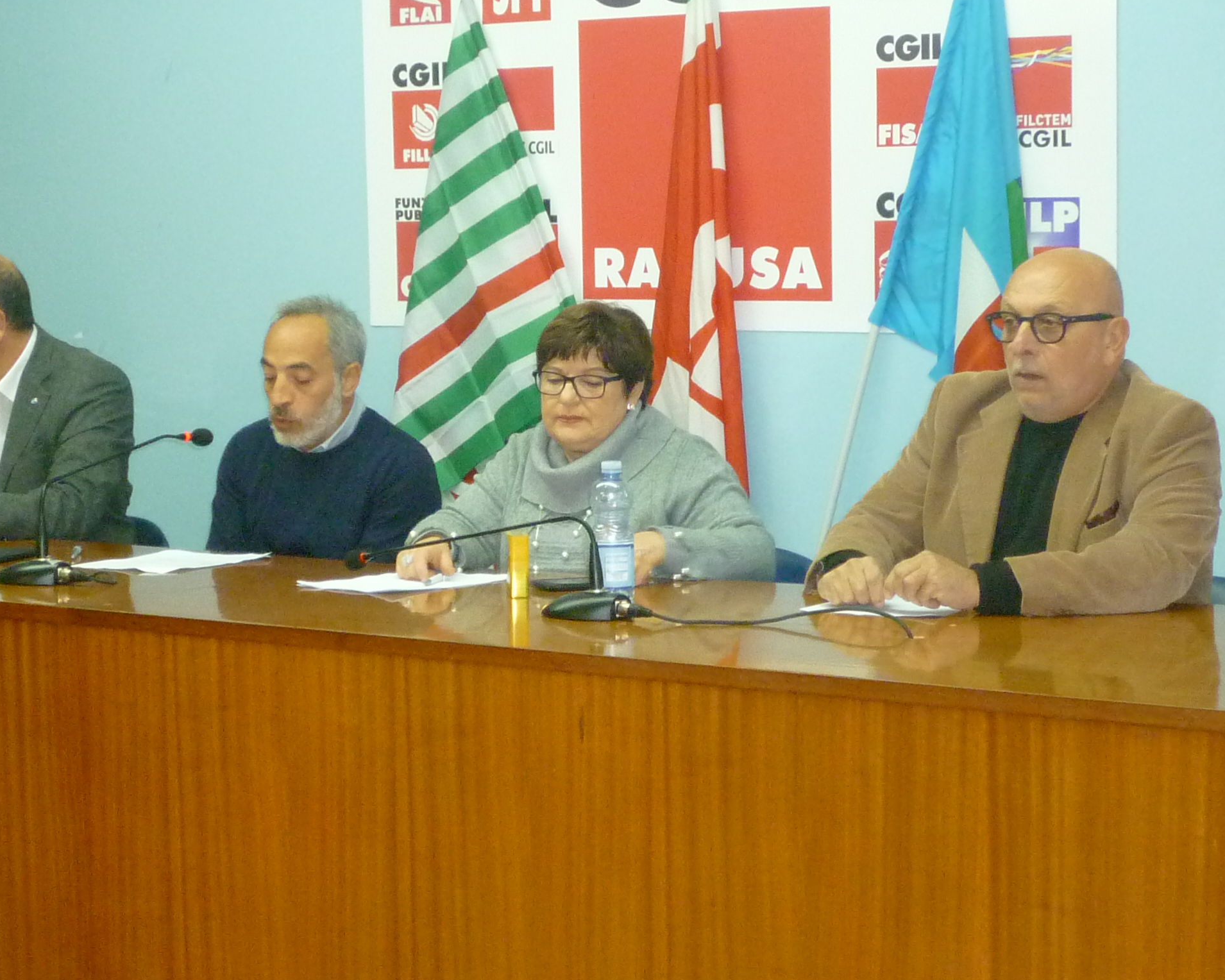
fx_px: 2429
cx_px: 613
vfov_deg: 22.8
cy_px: 491
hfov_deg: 28.3
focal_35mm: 67
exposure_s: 1/30
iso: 400
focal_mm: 5.8
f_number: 3.5
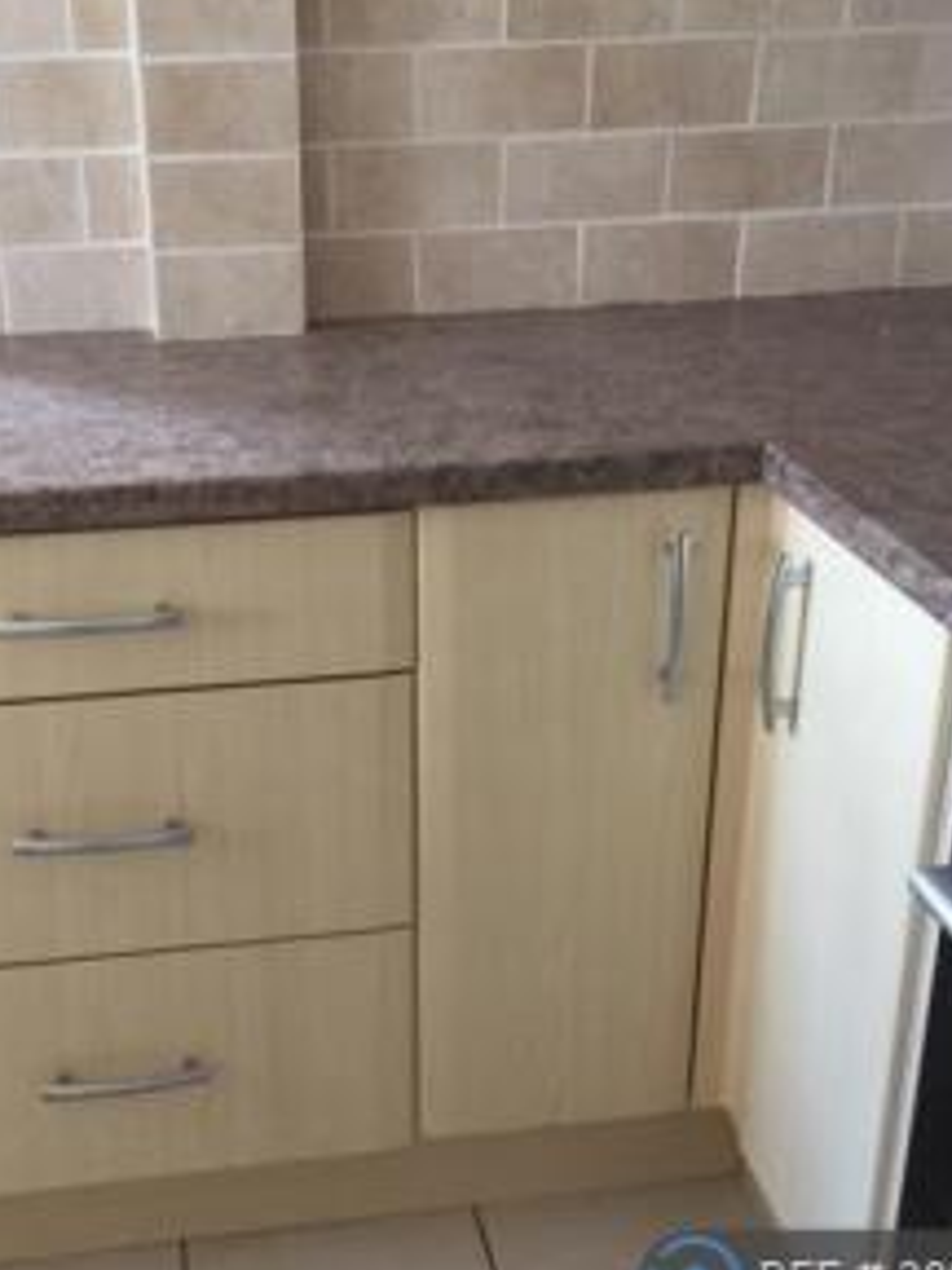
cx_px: 348
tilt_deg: -25.4
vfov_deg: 42.9
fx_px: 1613
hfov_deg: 32.7
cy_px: 699
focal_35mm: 44
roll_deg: +1.1
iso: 50
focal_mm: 4.15
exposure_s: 1/33
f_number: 2.2
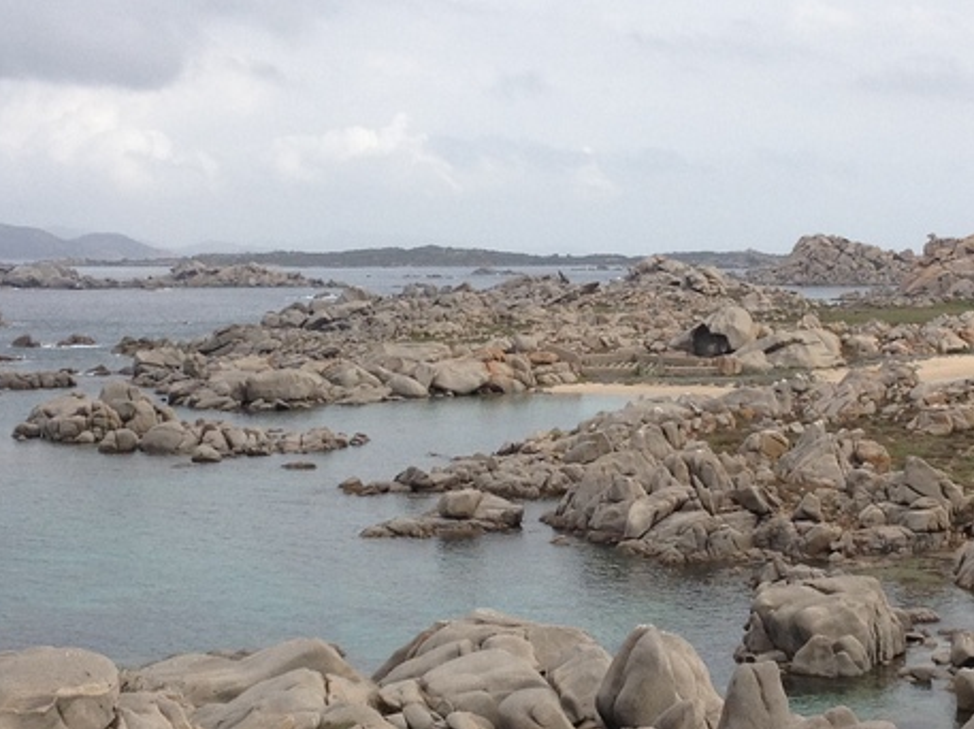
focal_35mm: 92
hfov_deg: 21.3
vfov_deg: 16.0
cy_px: 358
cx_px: 624
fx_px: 2587
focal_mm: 4.28
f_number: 2.4
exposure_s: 1/905
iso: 64
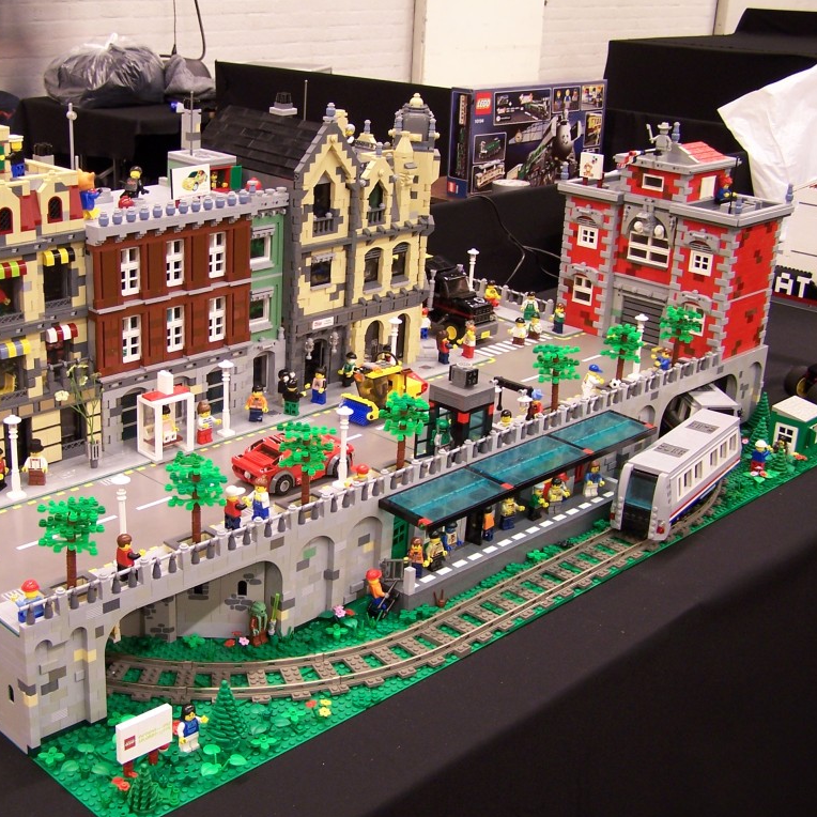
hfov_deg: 37.3
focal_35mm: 45
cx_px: 310
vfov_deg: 37.6
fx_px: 1202
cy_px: 410
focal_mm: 6.3
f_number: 2.8
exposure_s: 1/2
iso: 80
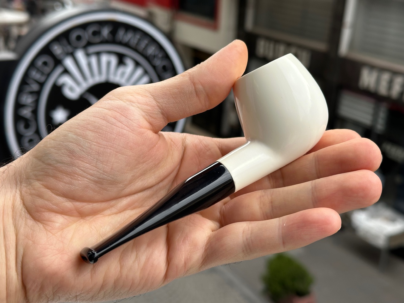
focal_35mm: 48
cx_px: 202
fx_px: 560
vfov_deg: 30.3
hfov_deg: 39.7
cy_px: 152
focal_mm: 6.86
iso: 64
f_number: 1.78
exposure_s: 1/919
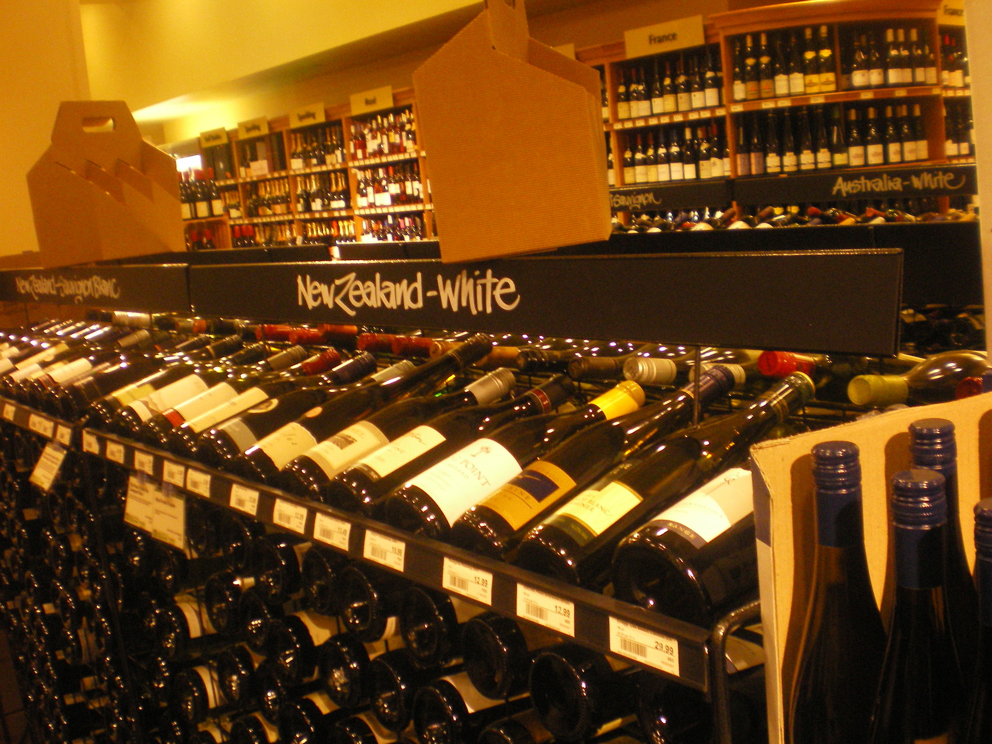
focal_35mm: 38
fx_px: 1089
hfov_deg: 49.0
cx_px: 496
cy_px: 372
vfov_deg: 37.7
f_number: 3.1
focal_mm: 6.3
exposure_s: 1/30
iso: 400
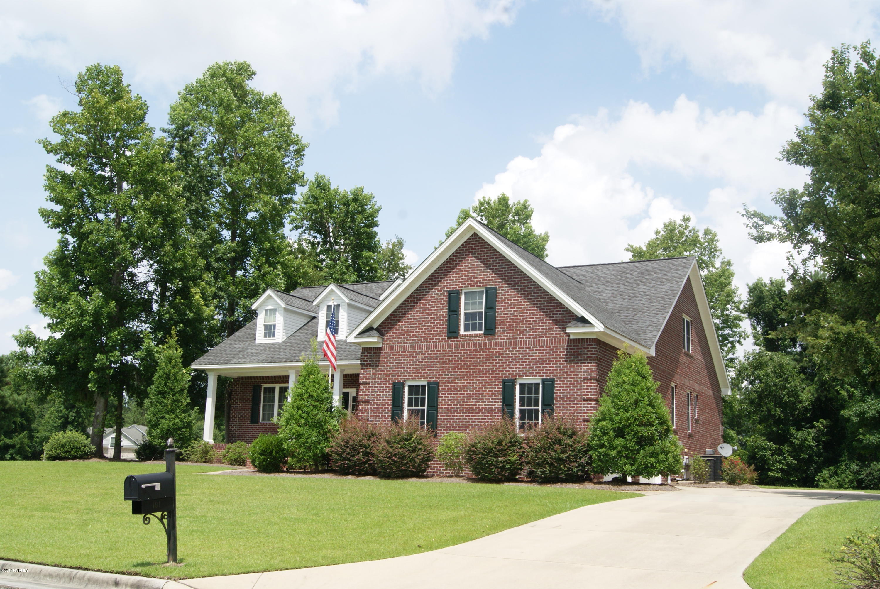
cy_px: 294
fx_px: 881
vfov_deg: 37.0
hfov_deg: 53.1
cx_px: 440
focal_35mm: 36
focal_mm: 24
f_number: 14
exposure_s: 1/160
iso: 100
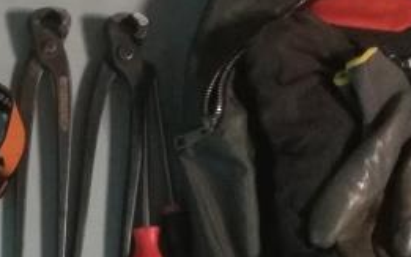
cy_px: 413
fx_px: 1209
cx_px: -282
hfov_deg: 16.7
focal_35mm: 108
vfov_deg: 11.5
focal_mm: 3.83
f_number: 2.2
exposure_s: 1/24
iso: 400
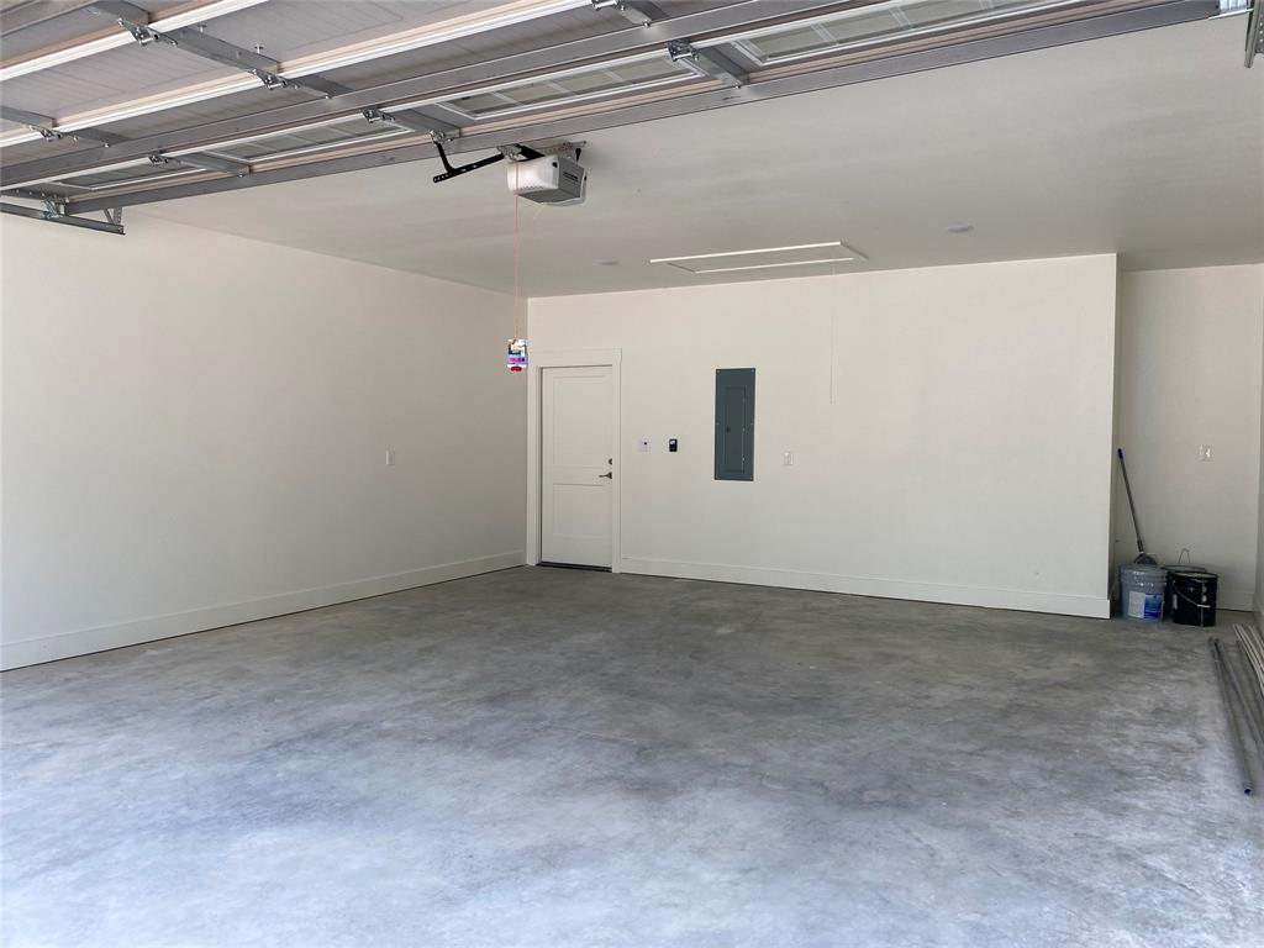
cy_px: 474
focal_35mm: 26
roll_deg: -0.7
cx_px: 632
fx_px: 949
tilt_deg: -1.4
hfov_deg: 67.3
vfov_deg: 53.1
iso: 32
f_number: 1.8
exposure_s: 1/237
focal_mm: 4.25
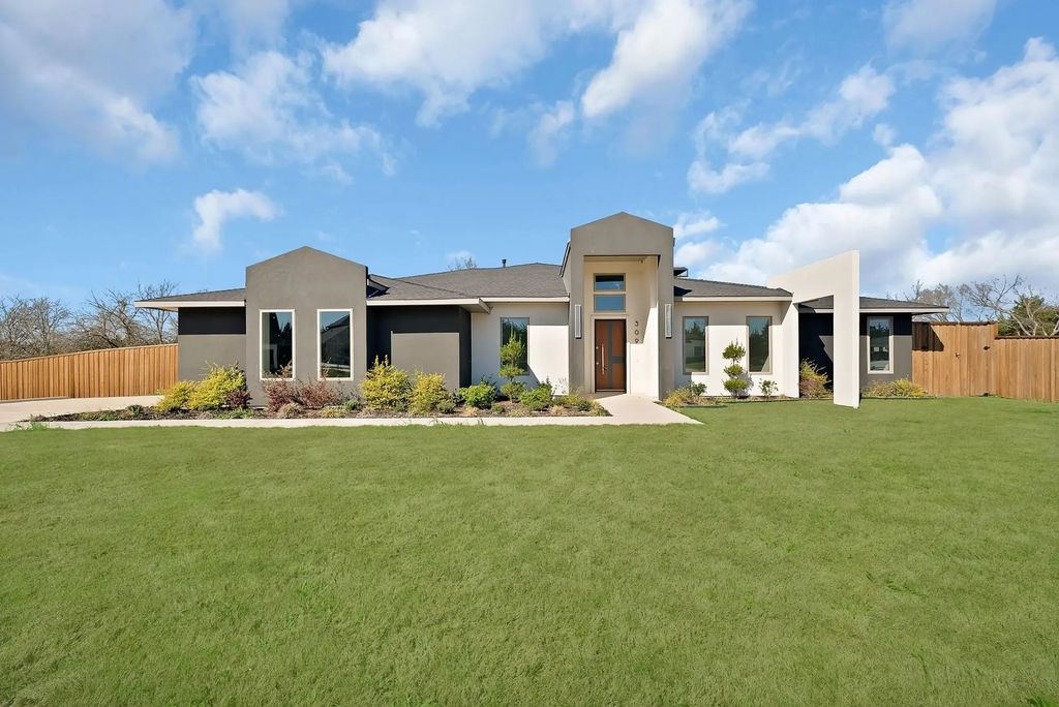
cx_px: 530
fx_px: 412
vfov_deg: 81.3
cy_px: 354
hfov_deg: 104.2
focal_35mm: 14
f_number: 9
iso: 640
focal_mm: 14
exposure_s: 1/320
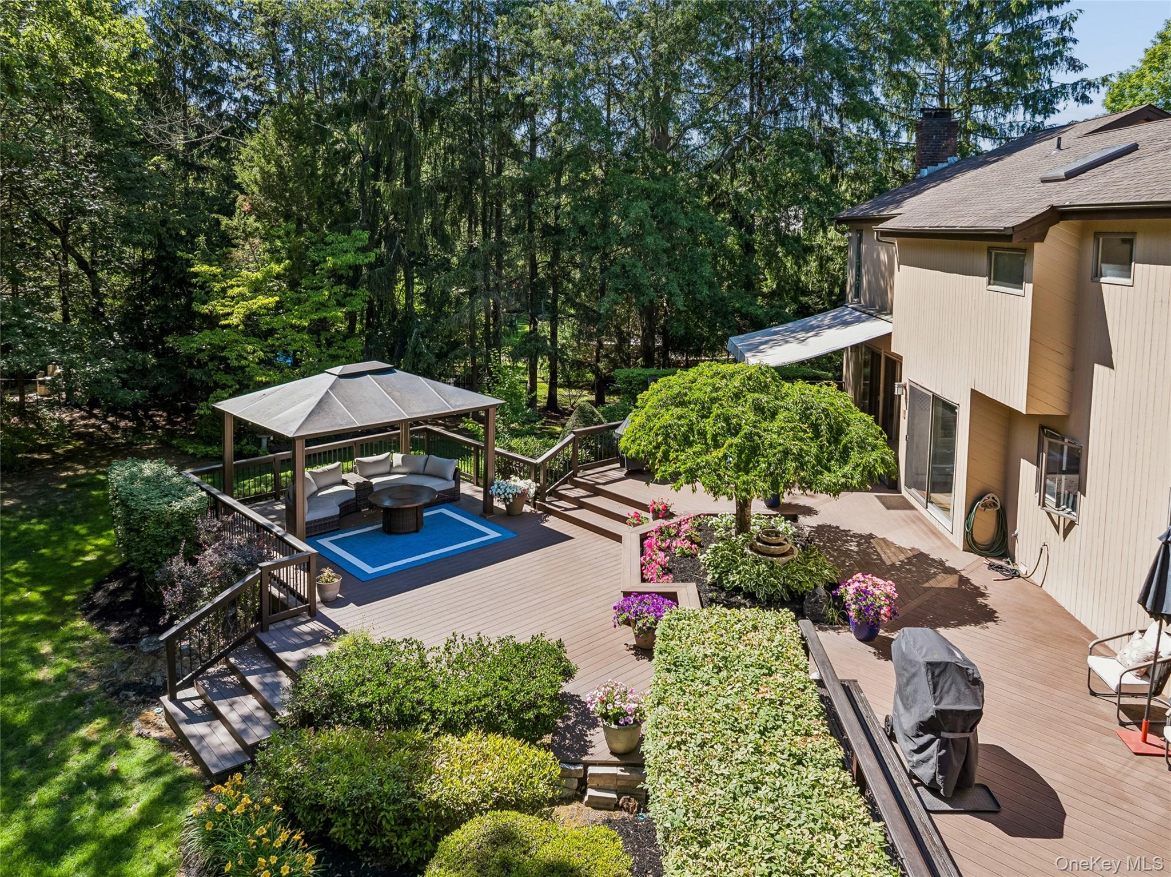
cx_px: 586
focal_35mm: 24
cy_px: 438
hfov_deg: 71.6
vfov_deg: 56.8
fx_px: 811
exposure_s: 1/1000
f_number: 2.8
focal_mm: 12.3
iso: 140
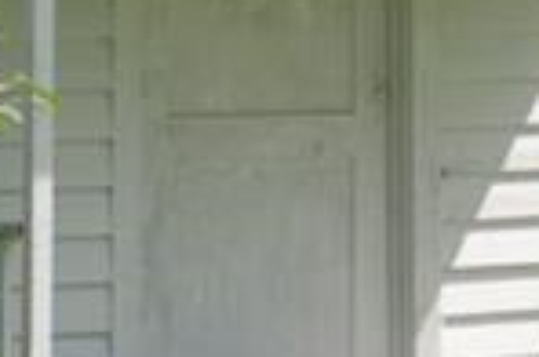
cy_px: -184
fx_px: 6200
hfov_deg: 5.0
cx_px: 528
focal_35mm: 415
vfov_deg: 3.3
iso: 110
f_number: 5.3
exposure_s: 1/250
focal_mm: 40
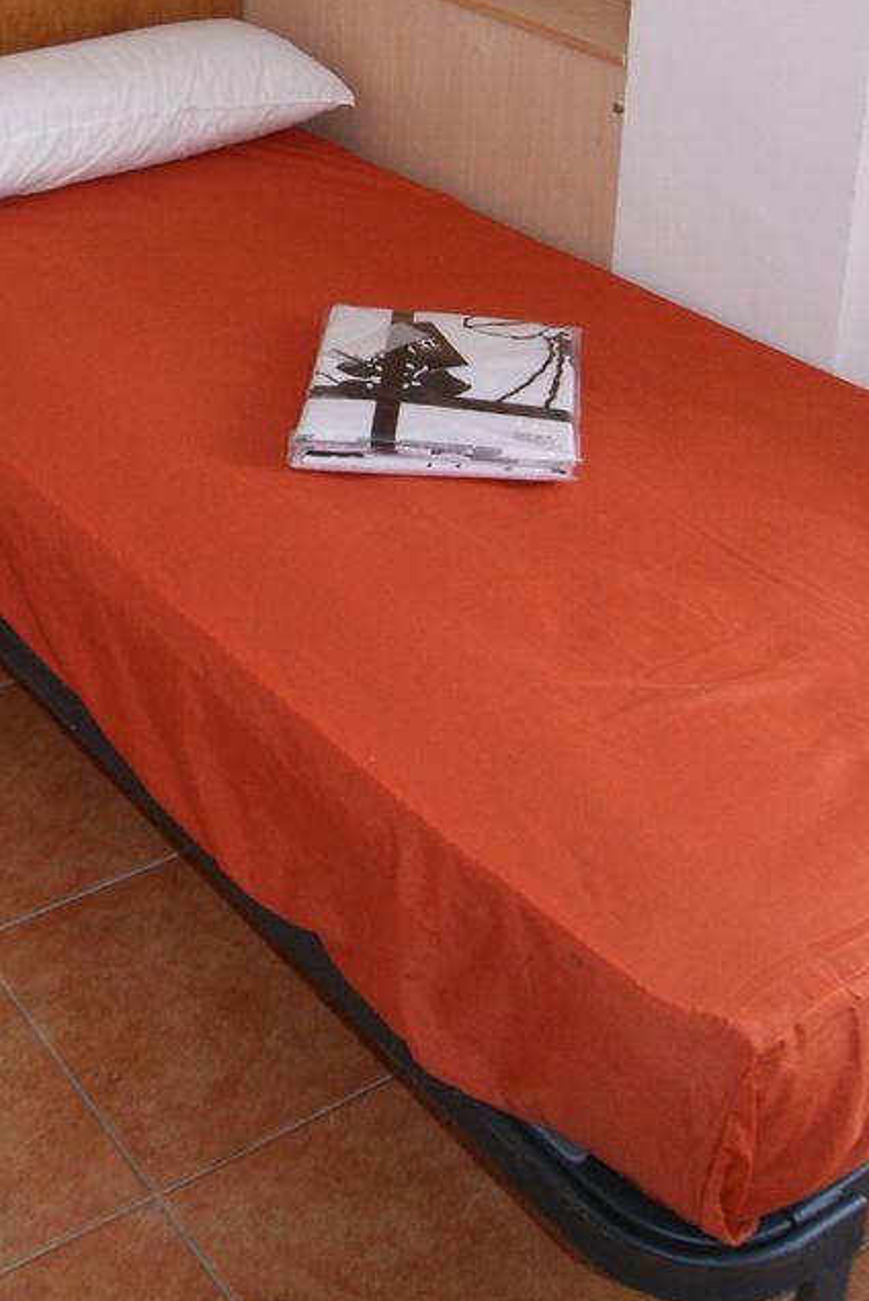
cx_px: 98
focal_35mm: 51
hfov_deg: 25.7
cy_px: 141
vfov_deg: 36.6
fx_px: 1844
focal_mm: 18
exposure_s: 1/80
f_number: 5.6
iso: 400
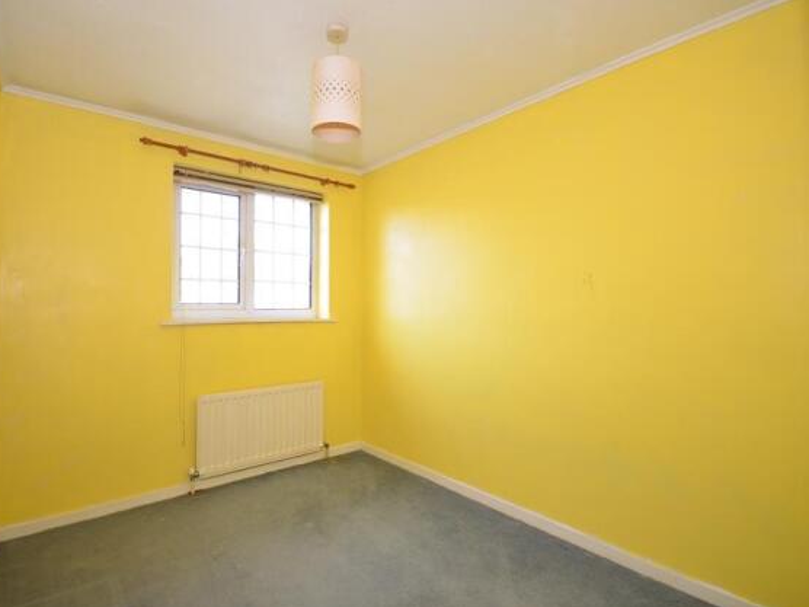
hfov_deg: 90.7
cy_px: 293
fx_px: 397
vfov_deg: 74.7
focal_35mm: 17
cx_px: 362
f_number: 5
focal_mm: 10
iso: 200
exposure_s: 1/25
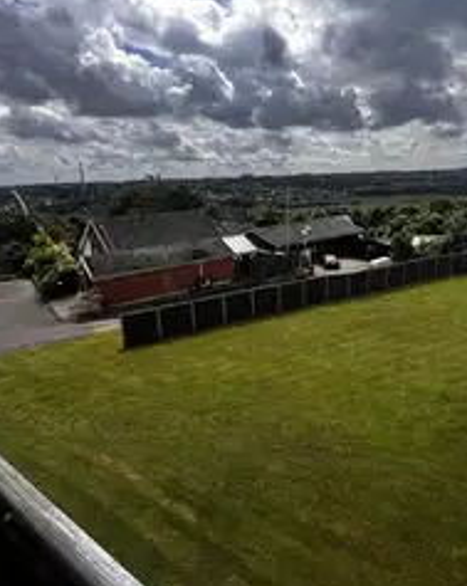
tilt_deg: -14.2
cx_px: 258
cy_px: 274
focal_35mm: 20
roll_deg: +2.9
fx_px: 346
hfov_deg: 67.8
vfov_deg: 80.4
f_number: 1.8
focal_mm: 1.57
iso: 32
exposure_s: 1/1292
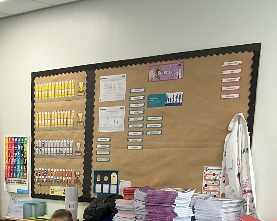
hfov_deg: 25.3
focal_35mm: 73
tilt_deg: -17.2
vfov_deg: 18.6
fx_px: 598
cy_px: 329
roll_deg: +0.2
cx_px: 32
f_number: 1.8
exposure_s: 1/50
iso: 64
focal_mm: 3
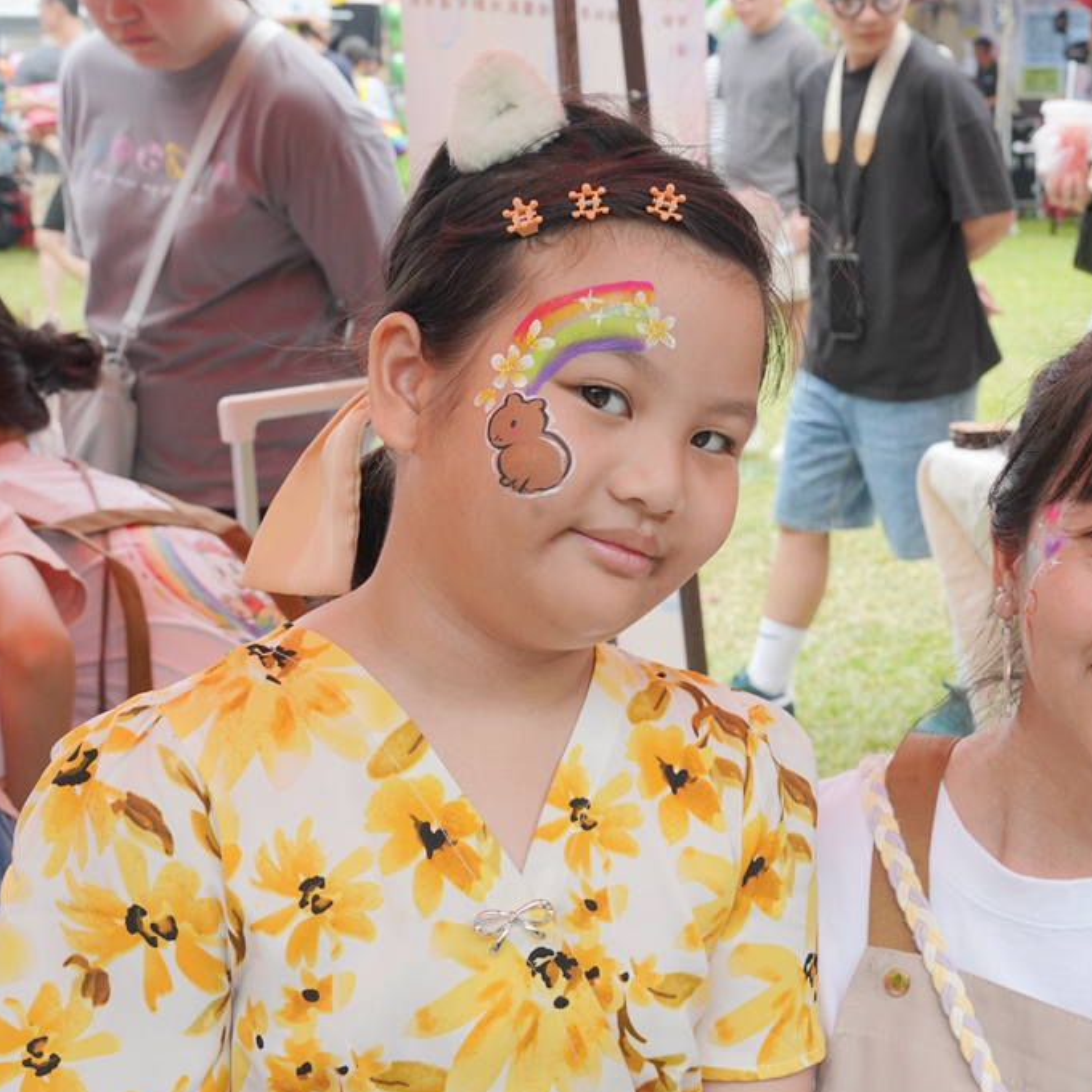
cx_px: 808
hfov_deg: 28.2
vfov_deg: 28.6
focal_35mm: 60
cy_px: 564
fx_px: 2141
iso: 1250
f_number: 11
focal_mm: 40
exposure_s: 1/160
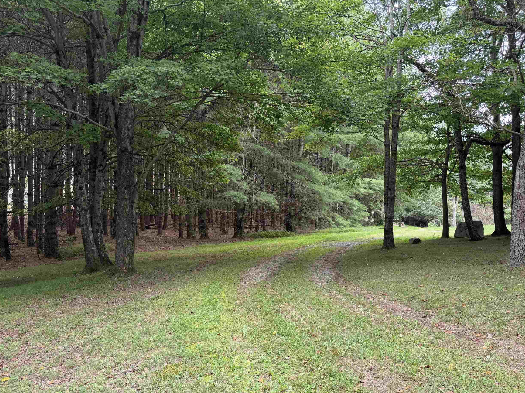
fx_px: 455
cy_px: 202
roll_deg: -1.1
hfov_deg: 60.0
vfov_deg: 46.8
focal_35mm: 30
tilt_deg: -2.5
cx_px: 261
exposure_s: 1/298
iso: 80
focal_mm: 6.76
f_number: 1.78
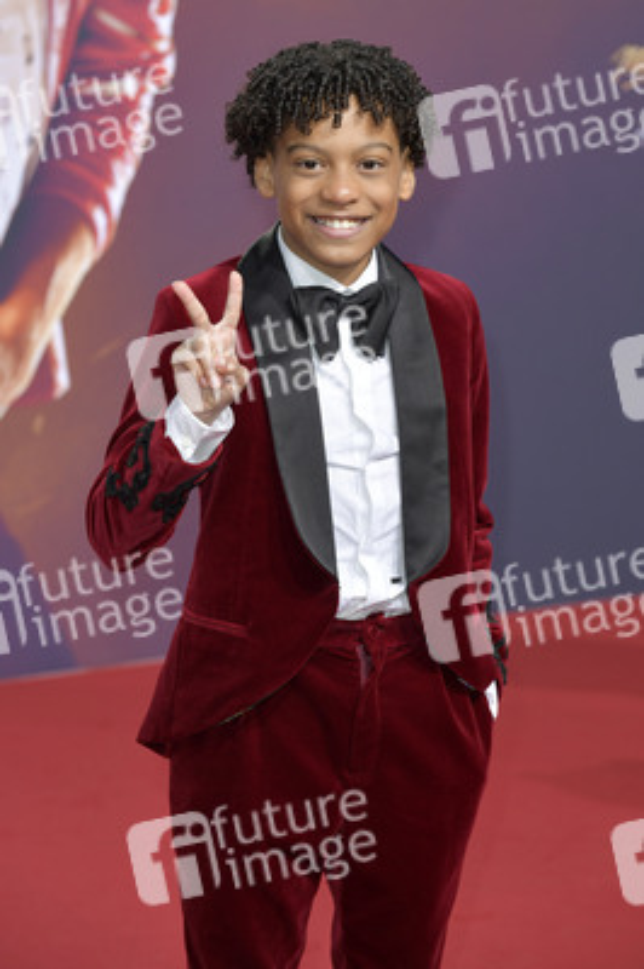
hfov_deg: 10.9
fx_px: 3360
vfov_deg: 16.4
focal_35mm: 125
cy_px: 484
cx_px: 322
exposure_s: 1/200
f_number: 6.3
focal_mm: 125
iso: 400
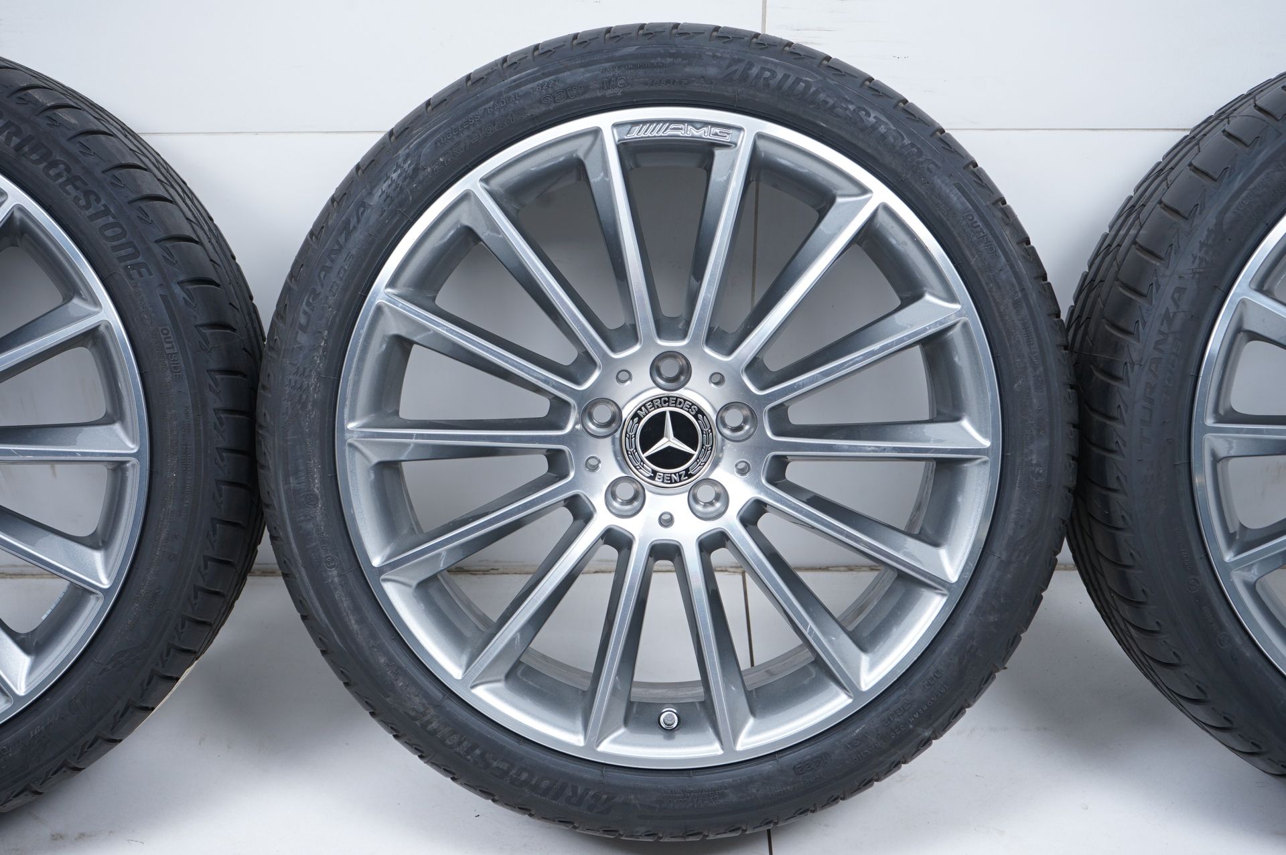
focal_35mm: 50
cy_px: 428
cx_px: 643
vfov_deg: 27.0
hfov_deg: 39.6
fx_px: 1785
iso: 250
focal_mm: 50
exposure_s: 1/125
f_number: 7.1
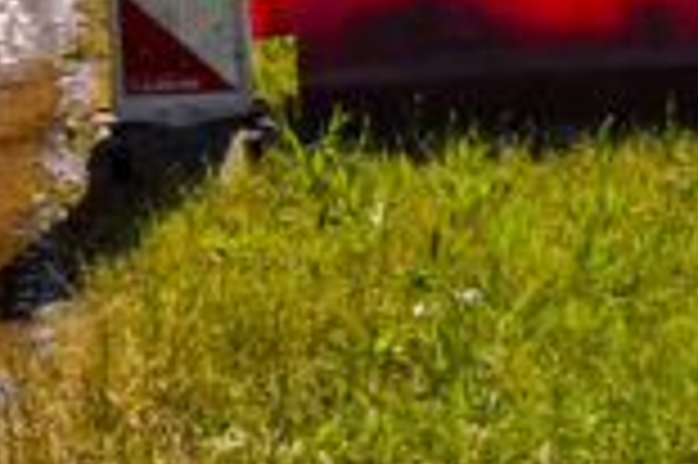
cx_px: 1414
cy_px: 27
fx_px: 3157
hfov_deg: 11.3
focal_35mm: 163
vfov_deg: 8.4
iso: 1000
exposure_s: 1/1600
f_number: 9
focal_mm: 24
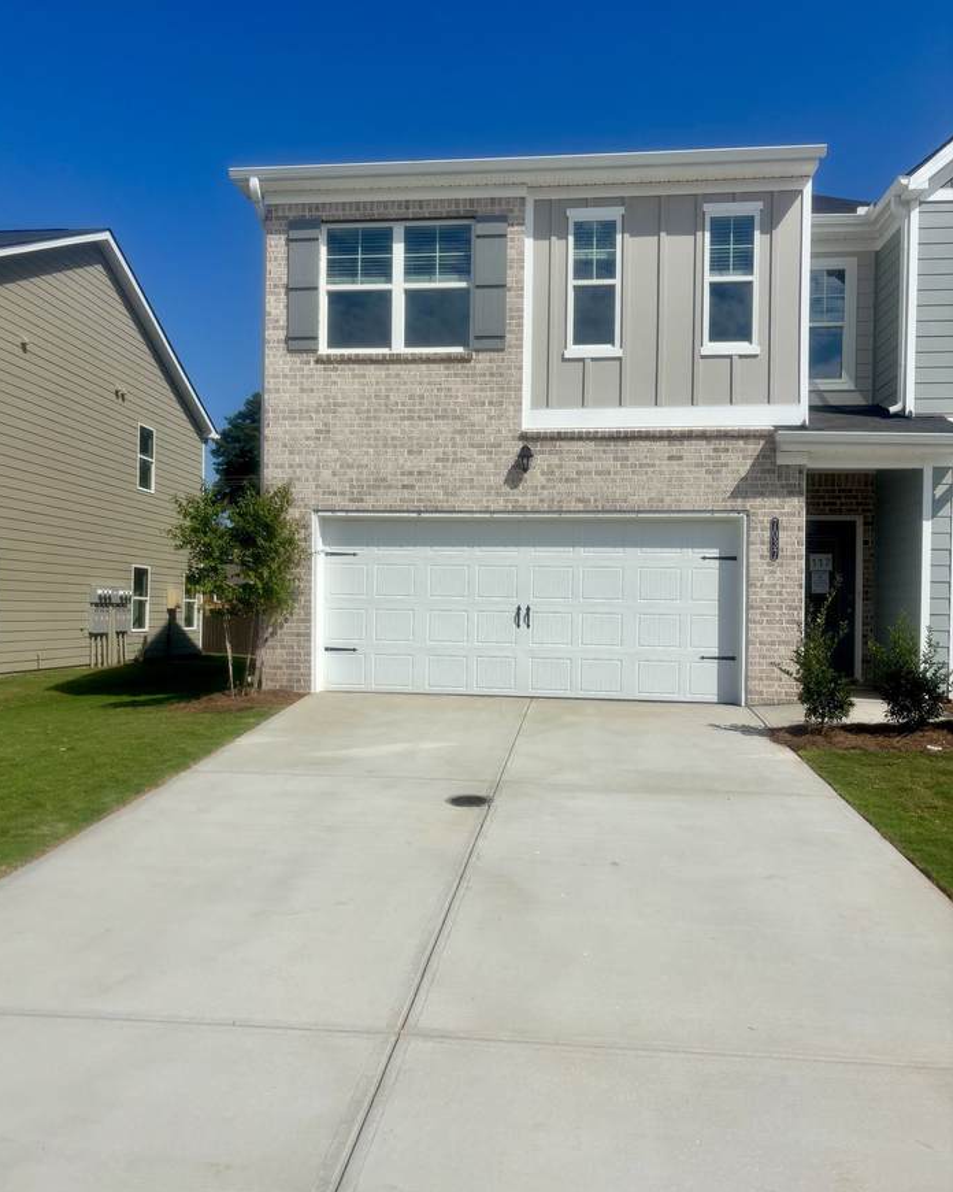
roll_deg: -1.6
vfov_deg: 62.2
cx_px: 463
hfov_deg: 51.5
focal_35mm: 28
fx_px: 987
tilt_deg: +0.2
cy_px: 603
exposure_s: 1/9091
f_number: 1.6
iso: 50
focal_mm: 5.96
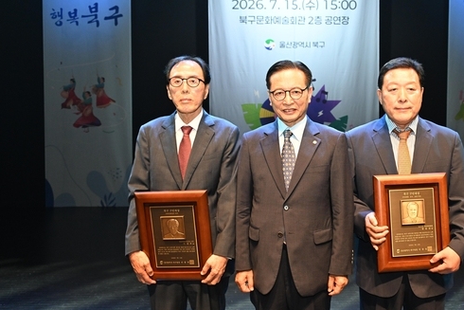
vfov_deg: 32.6
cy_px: 147
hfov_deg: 46.9
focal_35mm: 41
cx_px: 295
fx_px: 529
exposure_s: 1/200
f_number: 4.8
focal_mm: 32
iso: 2500
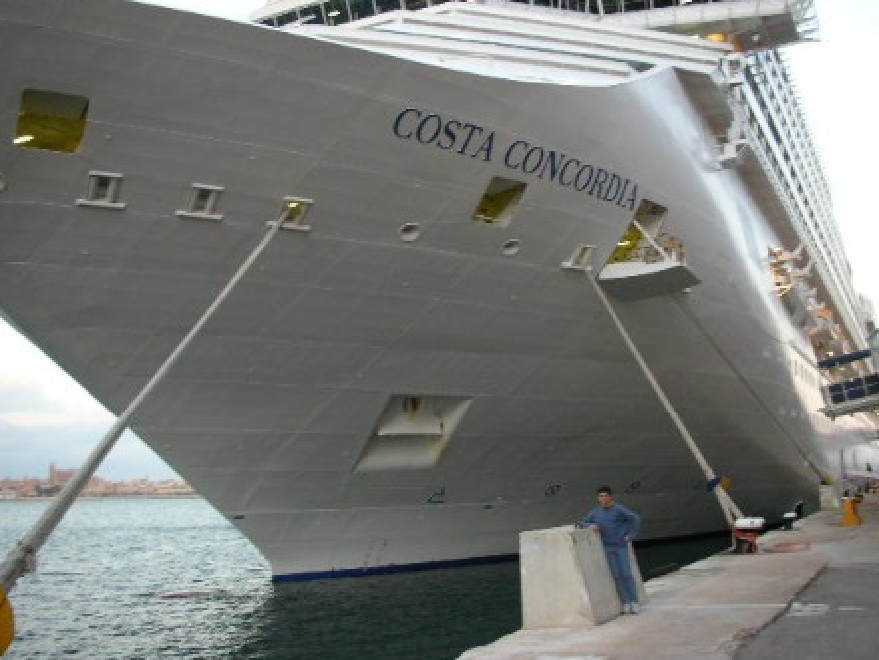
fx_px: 965
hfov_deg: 49.0
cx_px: 447
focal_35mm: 38
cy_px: 312
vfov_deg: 37.7
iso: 50
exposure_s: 1/30
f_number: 3
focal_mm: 5.8
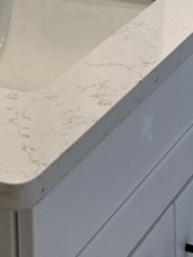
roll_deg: +2.5
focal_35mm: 136
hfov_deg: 10.9
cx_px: 63
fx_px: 1011
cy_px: -309
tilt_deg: -2.5
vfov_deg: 12.3
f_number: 1.5
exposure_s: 1/166
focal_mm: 5.7
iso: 50
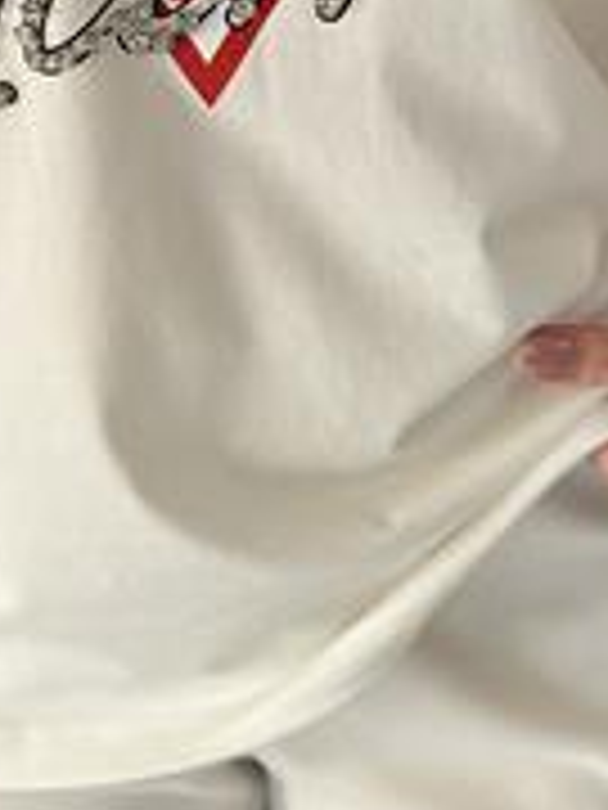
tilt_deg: -21.7
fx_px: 3255
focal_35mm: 139
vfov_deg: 14.0
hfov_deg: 10.7
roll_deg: +0.1
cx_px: 230
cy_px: 4
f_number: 1.78
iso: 80
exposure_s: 1/155
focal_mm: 6.86
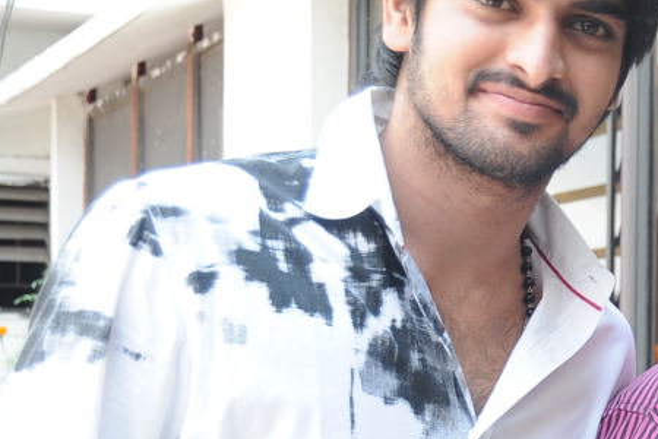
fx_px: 2467
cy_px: 450
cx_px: 854
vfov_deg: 10.1
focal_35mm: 135
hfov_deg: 14.6
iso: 320
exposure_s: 1/125
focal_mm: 38
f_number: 5.6
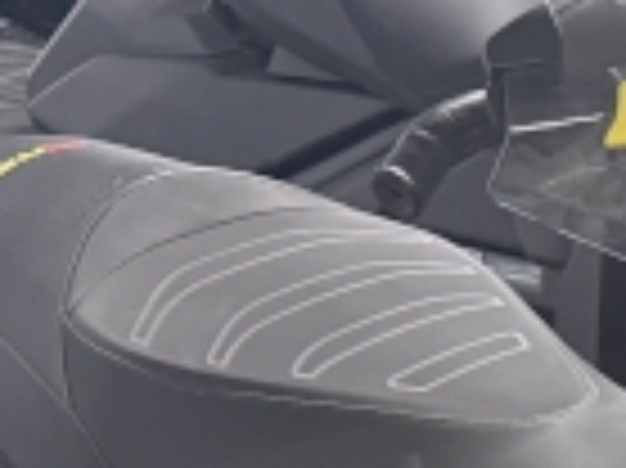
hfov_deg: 12.9
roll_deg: +2.7
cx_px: 1144
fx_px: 2493
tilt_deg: -33.5
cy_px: 1152
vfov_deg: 9.5
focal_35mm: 138
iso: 640
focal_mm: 6.76
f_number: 1.78
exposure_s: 1/60
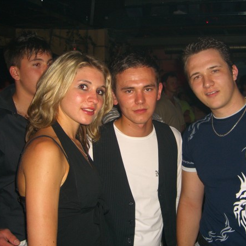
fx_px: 362
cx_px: 140
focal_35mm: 45
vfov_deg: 37.6
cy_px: 123
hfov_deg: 37.5
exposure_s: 1/60
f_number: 2.8
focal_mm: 7.9
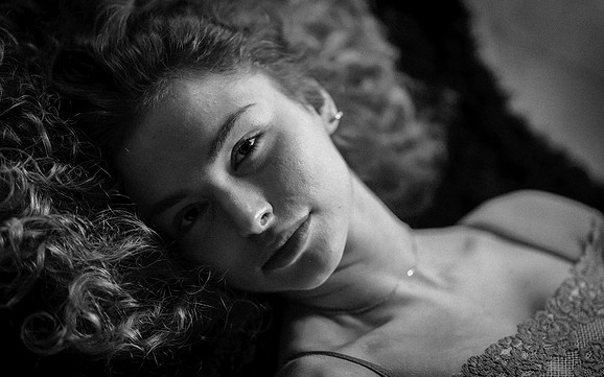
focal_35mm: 87
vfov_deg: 15.0
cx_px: 302
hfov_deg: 23.8
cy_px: 193
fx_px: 1432
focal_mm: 85
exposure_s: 1/200
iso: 500
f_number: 1.8
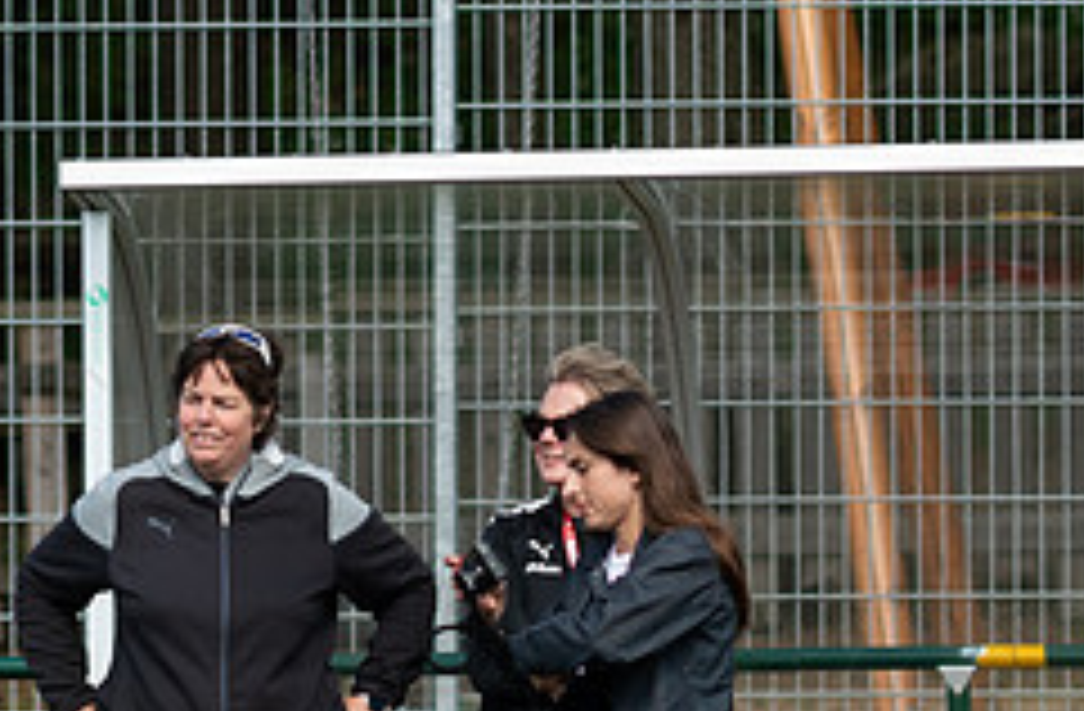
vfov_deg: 0.9
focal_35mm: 1451
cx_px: 580
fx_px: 43466
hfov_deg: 1.4
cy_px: 831
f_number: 3.2
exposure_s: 1/2000
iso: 320
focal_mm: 300
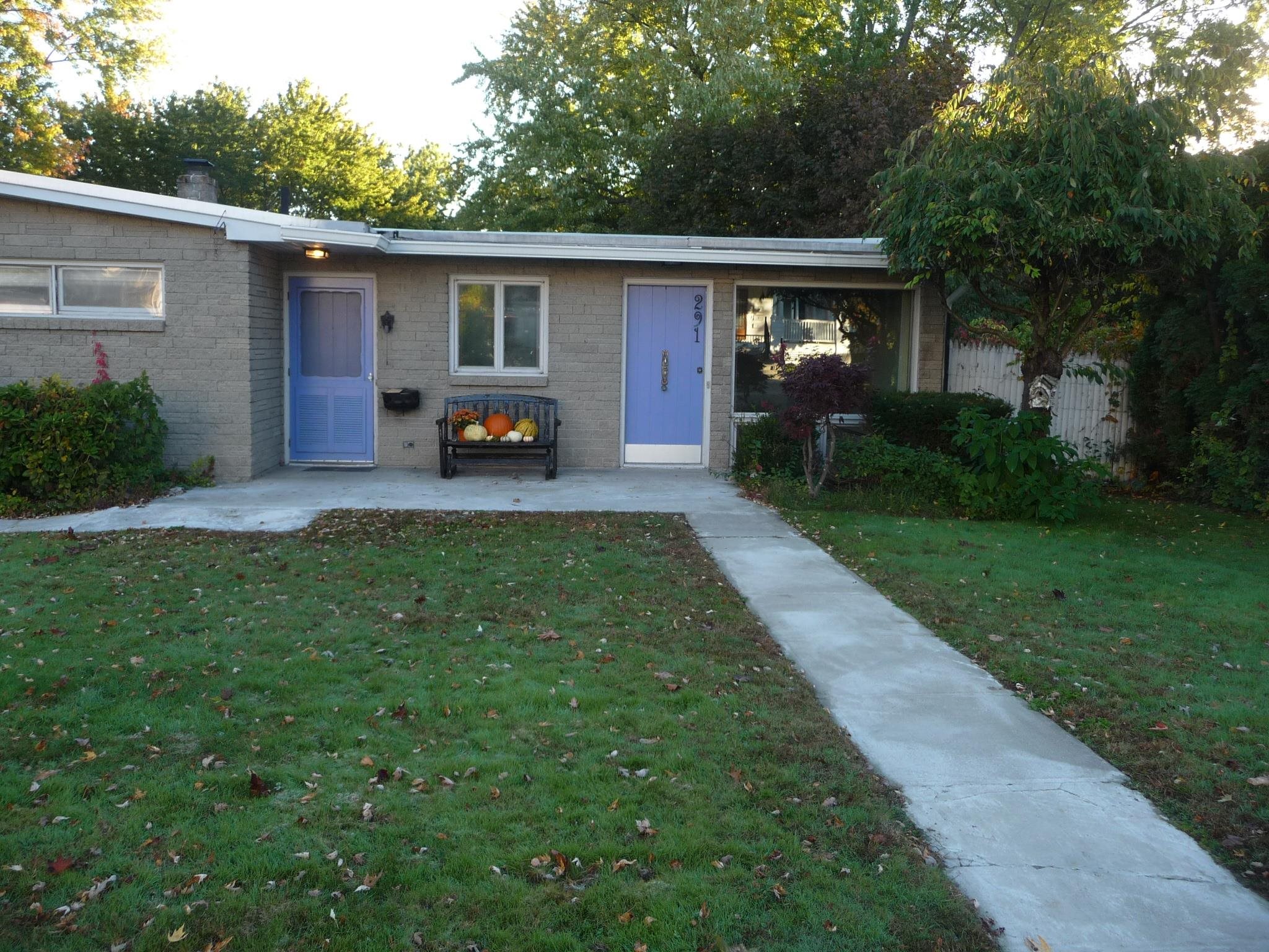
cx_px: 634
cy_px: 476
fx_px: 1026
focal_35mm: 28
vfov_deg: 49.7
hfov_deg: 63.4
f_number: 3.3
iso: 100
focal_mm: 4.7
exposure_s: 1/100
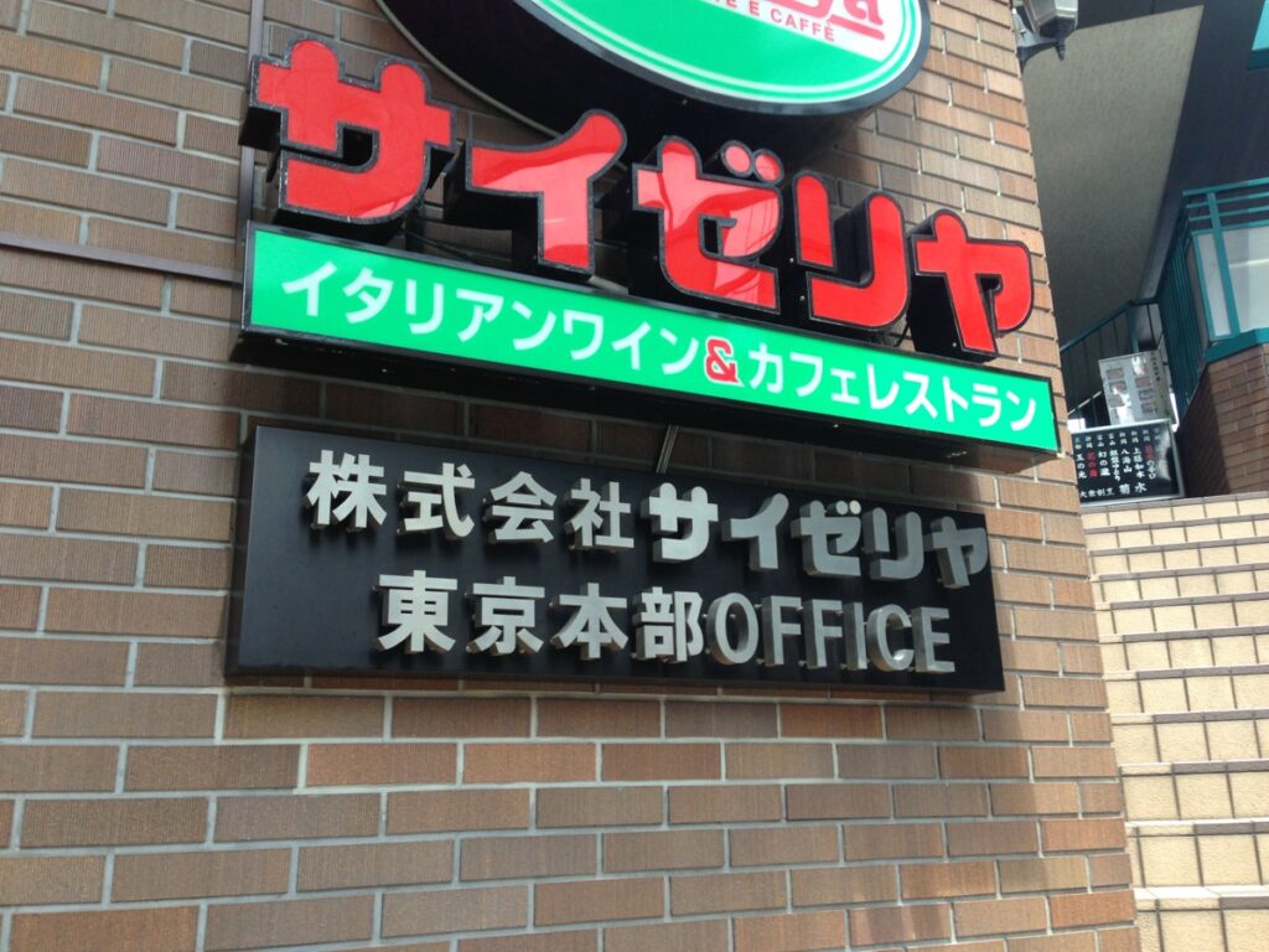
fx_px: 1210
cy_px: 476
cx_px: 634
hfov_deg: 55.4
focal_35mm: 33
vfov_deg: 42.9
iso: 50
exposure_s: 1/120
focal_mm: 4.13
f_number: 2.4
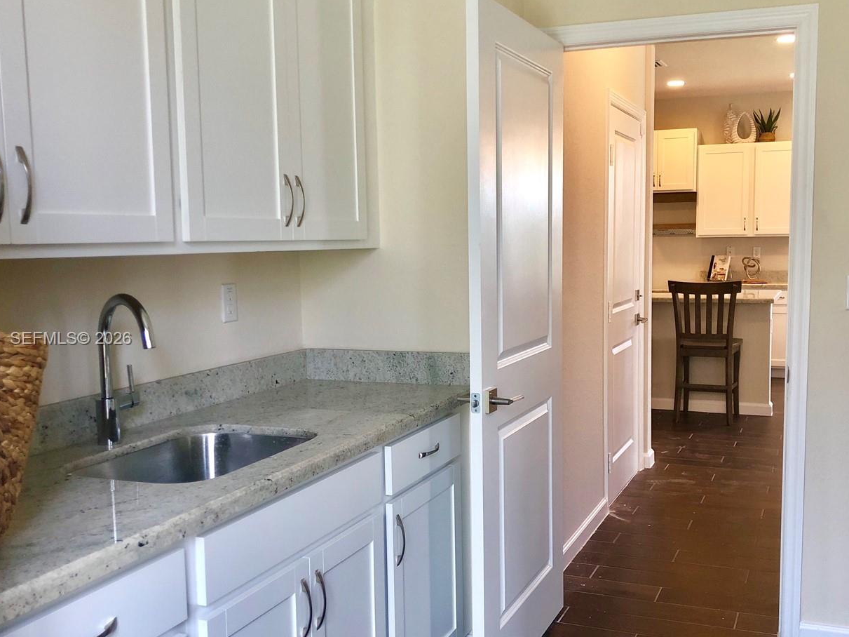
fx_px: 907
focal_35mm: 37
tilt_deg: -5.8
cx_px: 474
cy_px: 340
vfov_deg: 38.6
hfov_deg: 50.0
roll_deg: +1.0
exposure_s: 1/30
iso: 40
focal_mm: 4
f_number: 1.8
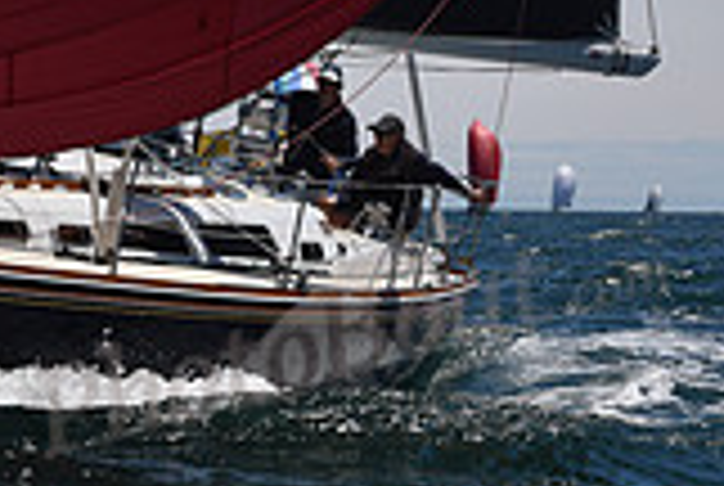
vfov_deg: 5.5
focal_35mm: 252
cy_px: 169
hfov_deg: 8.1
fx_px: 5077
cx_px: -193
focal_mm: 70
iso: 250
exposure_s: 1/800
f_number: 9
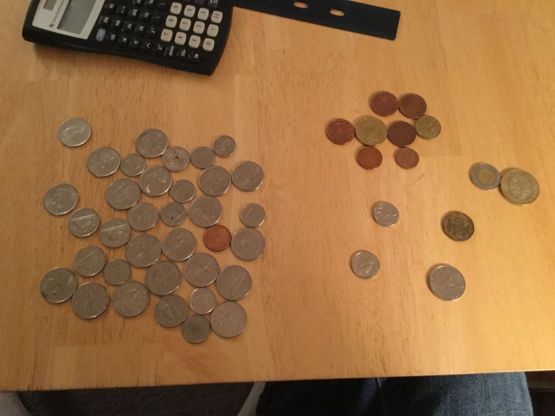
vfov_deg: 45.4
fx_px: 497
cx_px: 278
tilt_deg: -71.4
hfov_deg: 58.4
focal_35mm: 31
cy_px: 208
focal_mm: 3.3
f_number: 2.4
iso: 500
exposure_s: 1/15
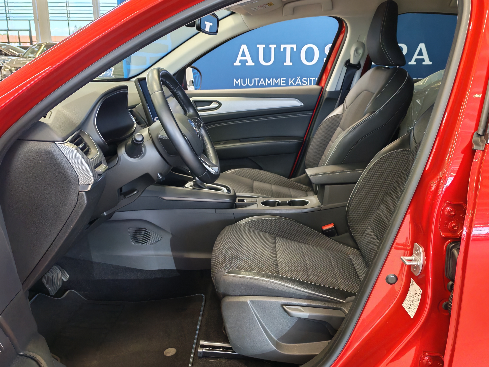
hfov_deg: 55.4
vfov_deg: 42.9
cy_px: 184
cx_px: 244
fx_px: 466
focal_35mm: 33
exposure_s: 1/100
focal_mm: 6.12
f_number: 1.9
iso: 500
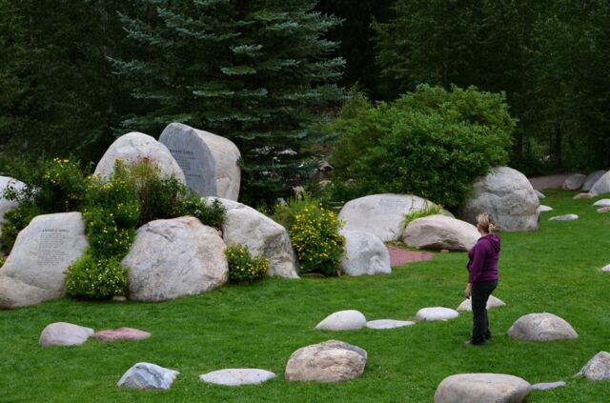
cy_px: 202
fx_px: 887
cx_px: 305
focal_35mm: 52
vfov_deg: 25.6
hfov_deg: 37.9
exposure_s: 1/125
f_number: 5.6
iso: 100
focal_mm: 35
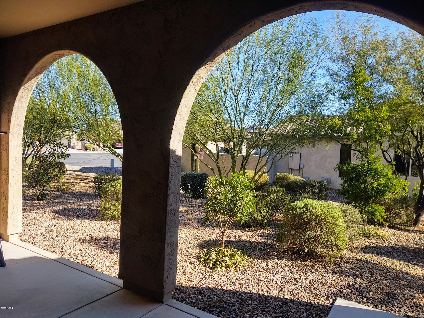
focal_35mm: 27
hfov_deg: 65.3
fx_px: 331
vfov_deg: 51.4
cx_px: 212
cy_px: 159
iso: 100
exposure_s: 1/2658
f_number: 1.7
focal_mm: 4.75
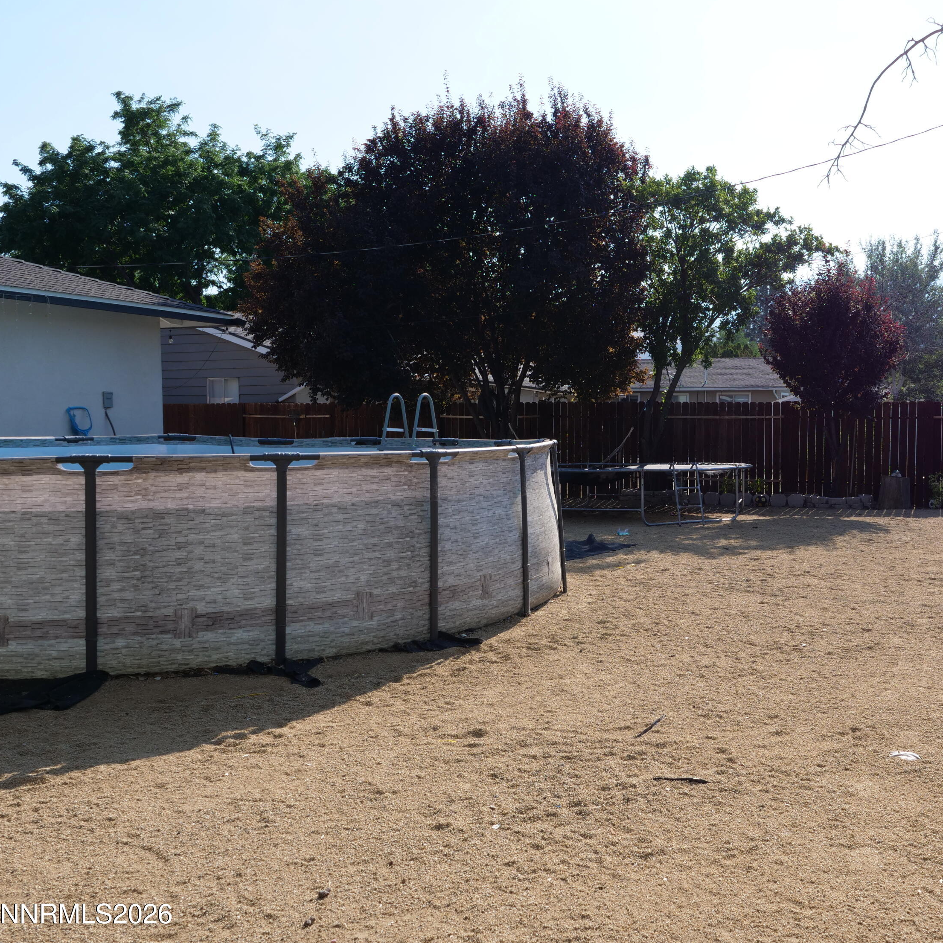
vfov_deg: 46.0
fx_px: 1110
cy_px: 478
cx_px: 637
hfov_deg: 45.3
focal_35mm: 36
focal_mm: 15
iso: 200
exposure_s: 1/400
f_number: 6.3
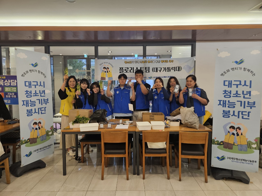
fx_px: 174
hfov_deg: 73.9
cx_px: 131
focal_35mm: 23
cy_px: 98
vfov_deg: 58.9
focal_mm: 5.4
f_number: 1.8
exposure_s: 1/120
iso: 320
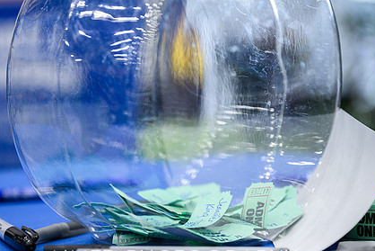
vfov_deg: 12.4
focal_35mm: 111
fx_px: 1157
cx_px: 173
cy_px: 119
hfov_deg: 18.4
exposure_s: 1/400
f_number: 2.8
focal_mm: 70
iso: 2000
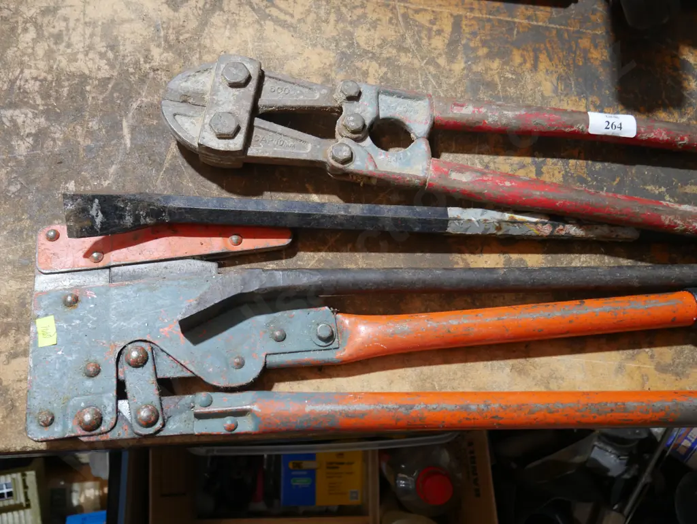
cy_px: 262
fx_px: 645
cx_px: 348
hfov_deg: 56.8
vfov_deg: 44.2
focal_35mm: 32
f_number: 3.6
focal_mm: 16
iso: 500
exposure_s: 1/60
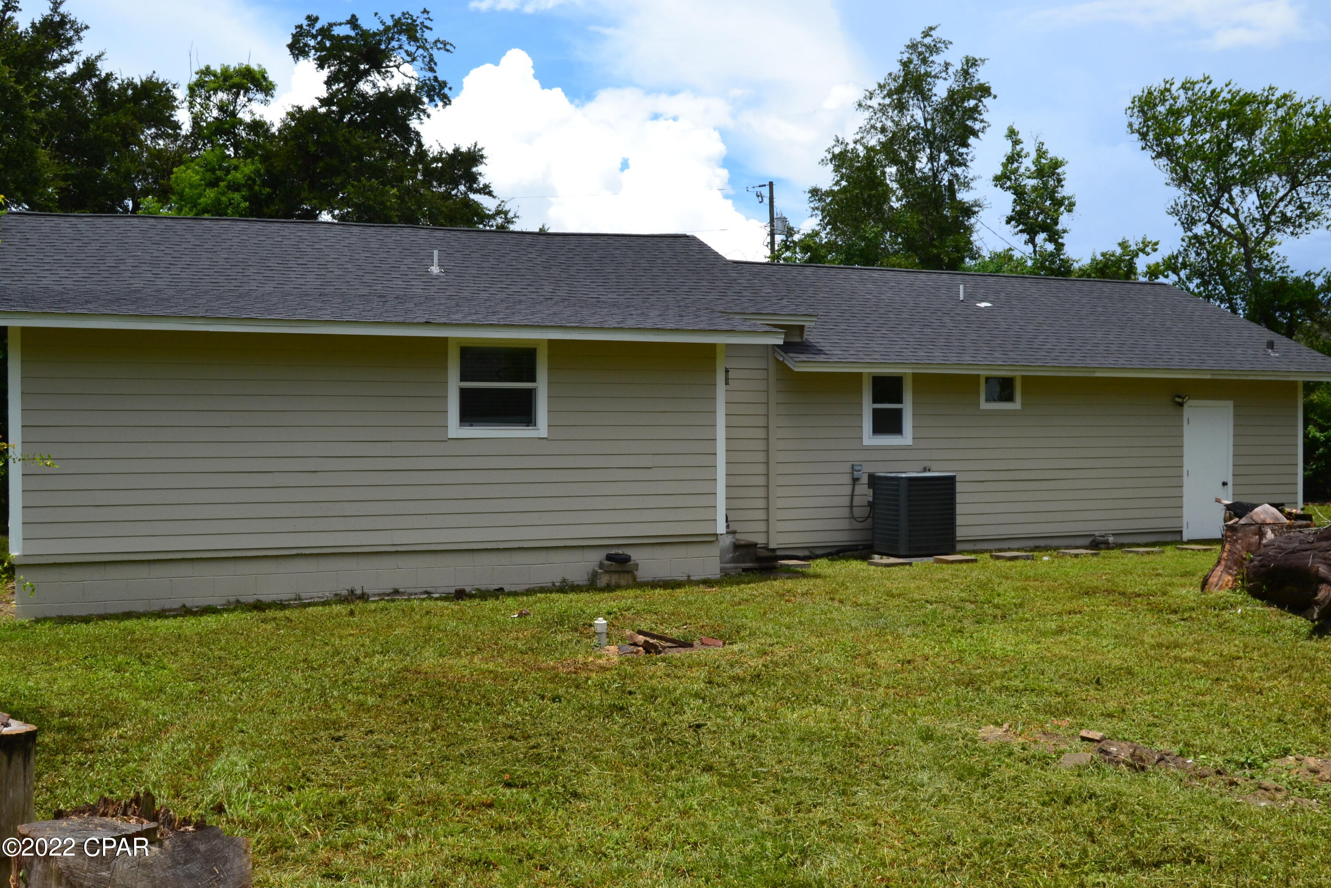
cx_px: 666
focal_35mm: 36
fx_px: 1331
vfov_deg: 36.9
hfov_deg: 53.1
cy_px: 444
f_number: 11
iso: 400
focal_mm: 24
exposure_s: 1/500
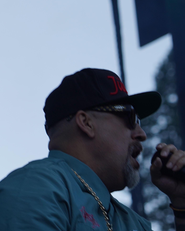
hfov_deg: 5.1
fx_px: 2081
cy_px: 164
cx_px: -18
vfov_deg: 6.4
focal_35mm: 304
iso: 100
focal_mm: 105
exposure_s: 1/250
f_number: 5
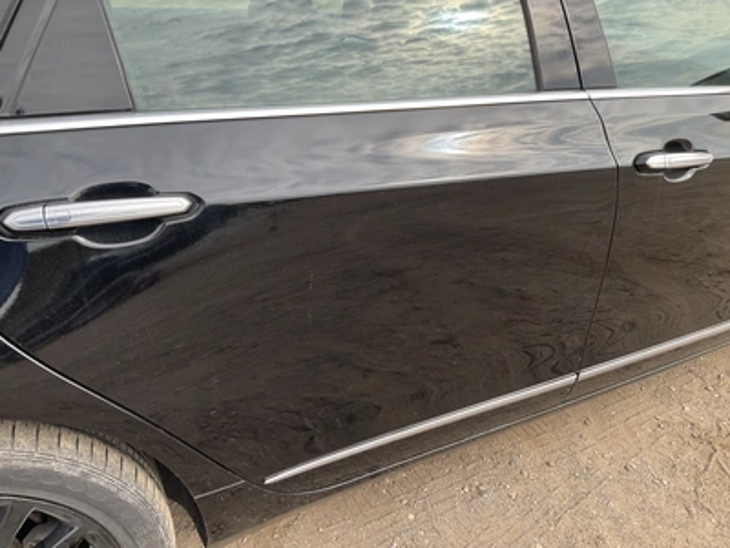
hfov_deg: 61.7
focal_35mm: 29
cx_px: 365
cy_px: 274
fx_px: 612
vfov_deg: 48.2
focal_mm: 3
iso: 25
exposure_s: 1/482
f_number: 1.8
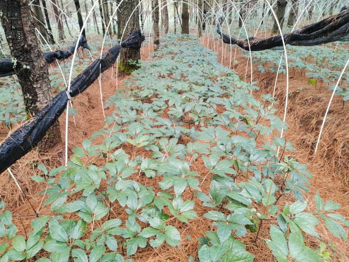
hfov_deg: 65.3
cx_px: 174
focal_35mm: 27
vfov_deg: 51.4
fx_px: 272
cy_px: 131
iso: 320
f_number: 1.8
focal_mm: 5.58
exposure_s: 1/40
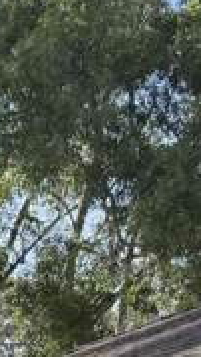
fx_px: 1475
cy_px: 798
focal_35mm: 156
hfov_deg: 7.5
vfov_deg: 11.8
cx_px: -177
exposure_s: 1/1437
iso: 100
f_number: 1.78
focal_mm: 6.76
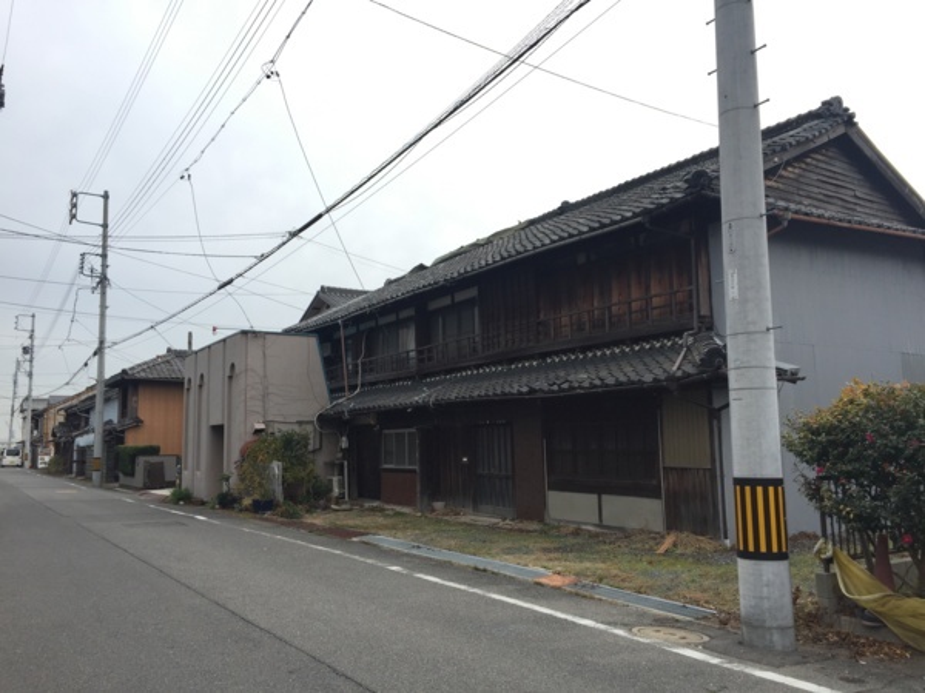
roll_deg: +1.2
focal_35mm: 29
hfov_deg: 61.7
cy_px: 346
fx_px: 775
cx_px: 462
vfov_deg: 48.2
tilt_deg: +5.9
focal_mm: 4.15
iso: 32
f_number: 2.2
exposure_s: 1/514
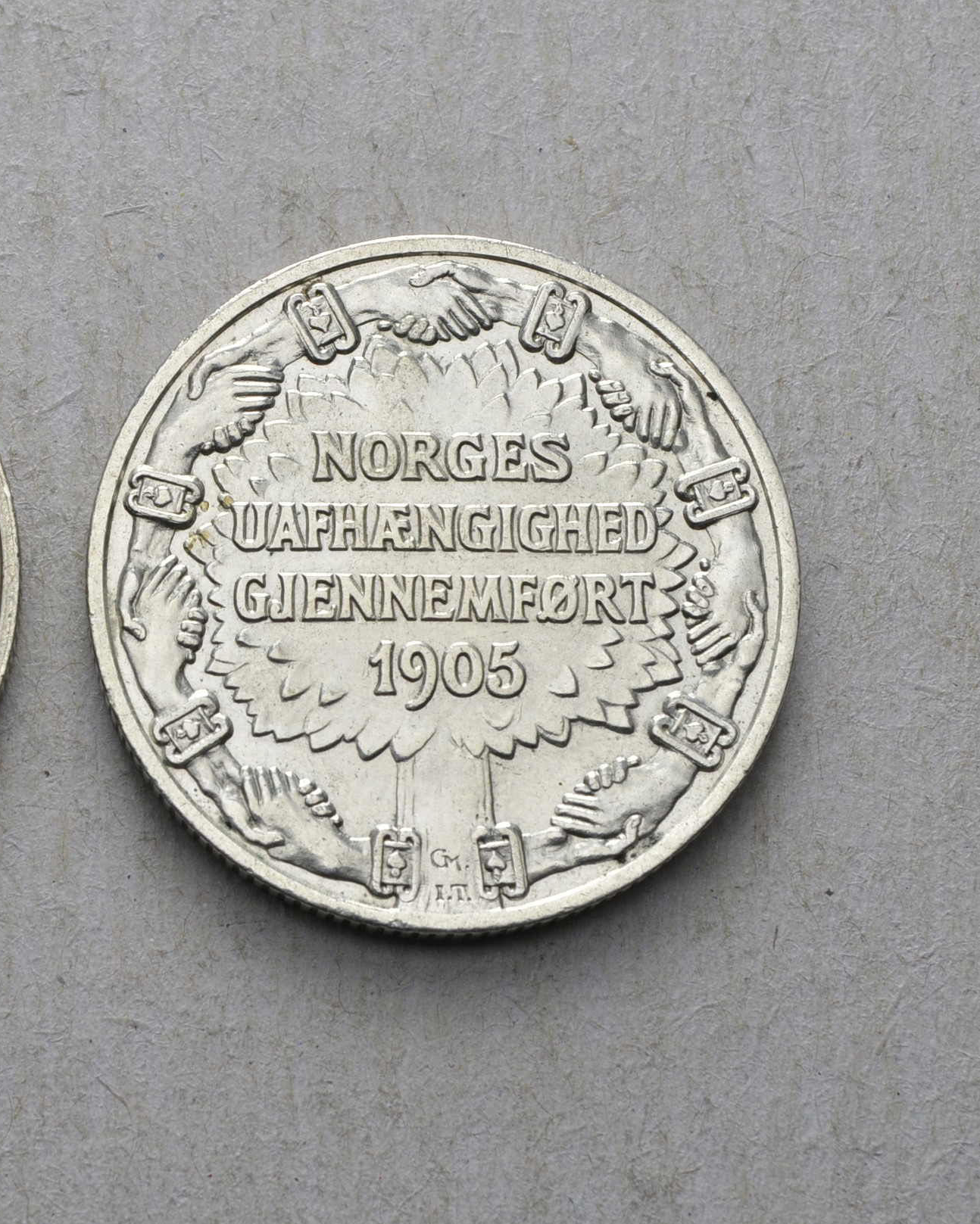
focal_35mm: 118
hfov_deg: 13.0
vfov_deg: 16.3
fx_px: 4267
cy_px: 611
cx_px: 76
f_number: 14
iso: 400
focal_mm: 55
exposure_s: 1/250
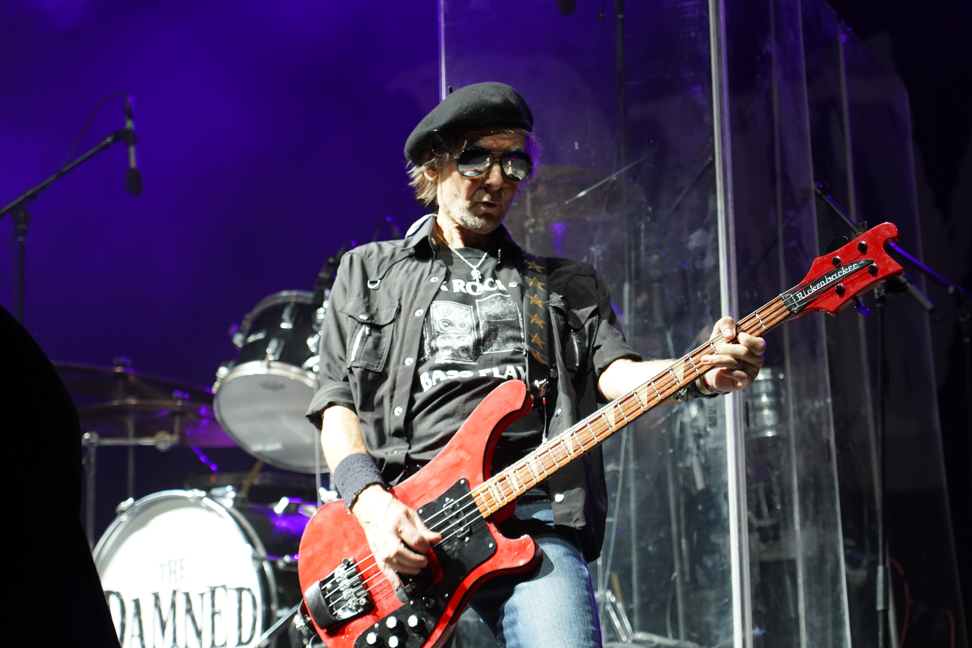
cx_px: 486
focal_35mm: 105
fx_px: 2835
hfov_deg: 19.5
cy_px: 324
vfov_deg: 13.0
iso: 3200
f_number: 4
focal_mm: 105
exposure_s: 1/160
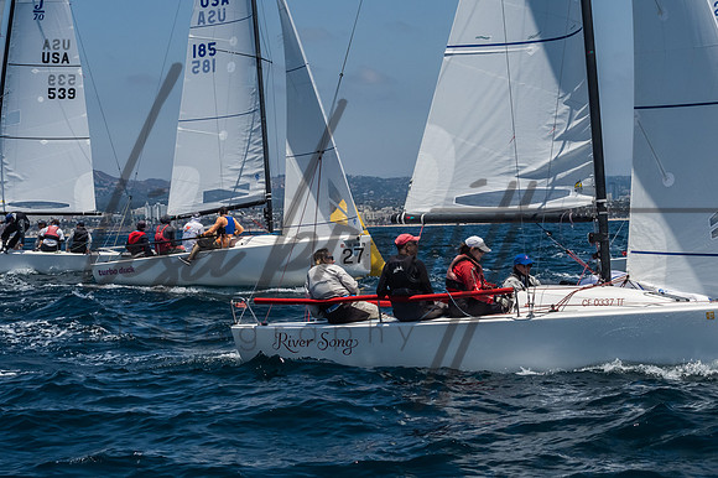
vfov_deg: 13.0
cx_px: 359
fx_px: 2093
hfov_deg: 19.5
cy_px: 239
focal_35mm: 105
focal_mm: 70
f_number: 14
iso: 640
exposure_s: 1/1600
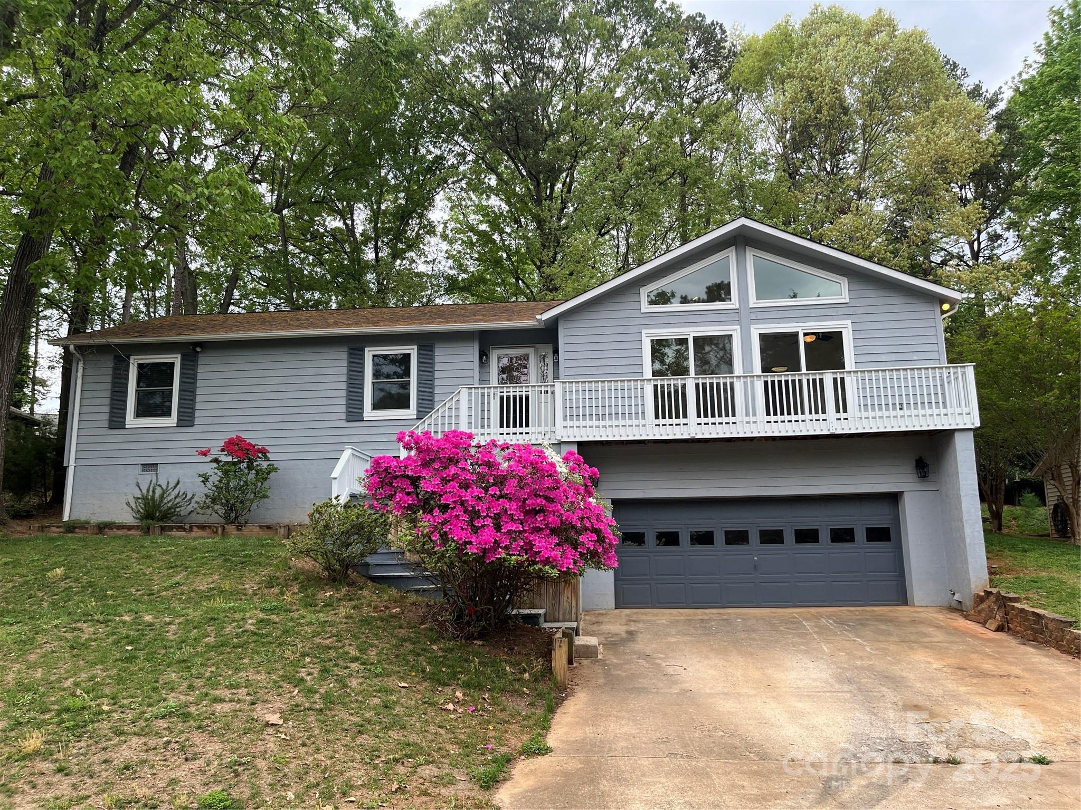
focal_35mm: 26
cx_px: 540
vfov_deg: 53.1
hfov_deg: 67.3
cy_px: 405
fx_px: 812
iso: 50
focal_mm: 5.1
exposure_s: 1/913
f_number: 1.6
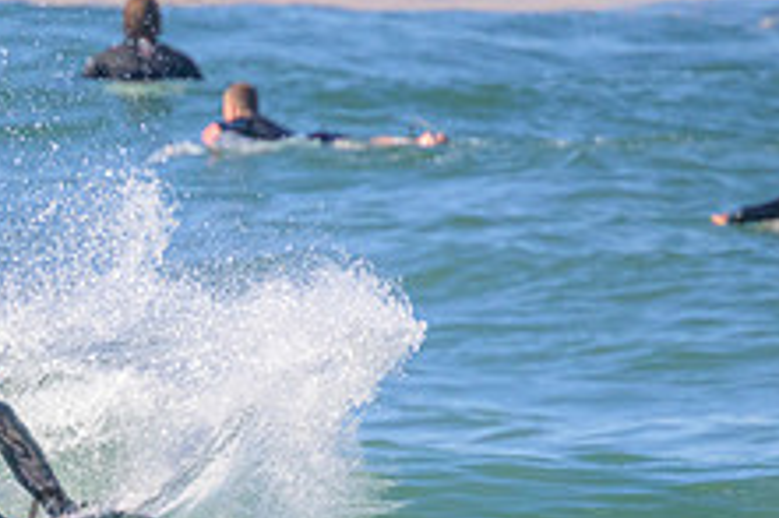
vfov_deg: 0.7
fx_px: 45407
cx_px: 11
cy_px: 513
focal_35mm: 2100
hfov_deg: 1.0
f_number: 11
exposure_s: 1/2000
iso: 2000
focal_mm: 800
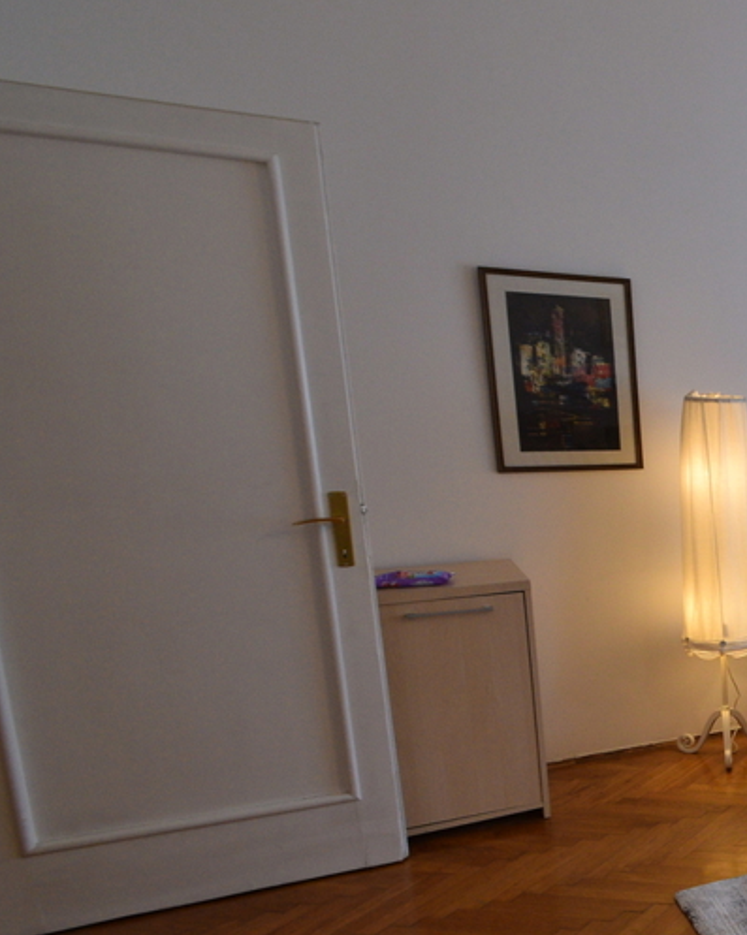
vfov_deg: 52.4
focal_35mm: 34
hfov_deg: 28.2
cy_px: 578
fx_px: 940
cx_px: 1127
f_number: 10
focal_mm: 10
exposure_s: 1/30
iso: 500
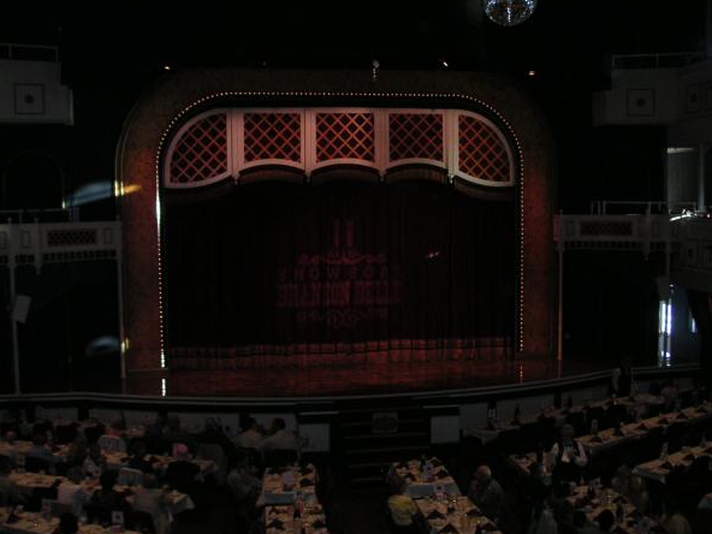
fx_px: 823
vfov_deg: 36.0
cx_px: 332
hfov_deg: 46.8
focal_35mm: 40
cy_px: 263
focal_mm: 5.7
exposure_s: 1/45
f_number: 2.8
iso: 160
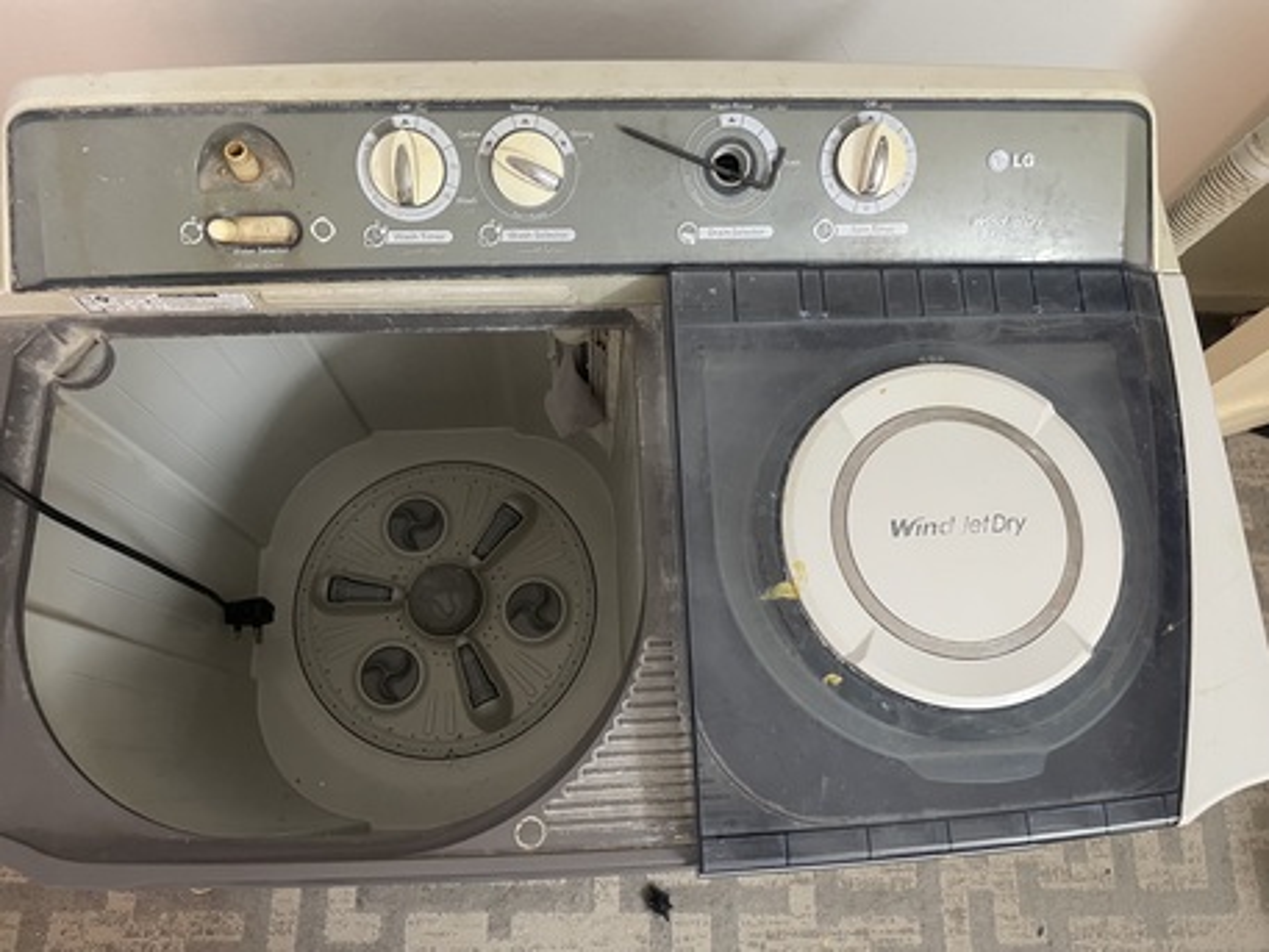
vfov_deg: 53.1
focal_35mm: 26
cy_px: 476
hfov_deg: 67.3
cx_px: 634
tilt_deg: -71.2
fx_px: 953
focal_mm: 4.2
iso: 250
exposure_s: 1/60
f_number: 1.6
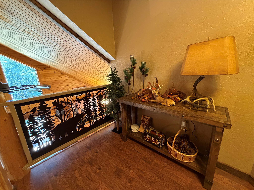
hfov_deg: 102.1
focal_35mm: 14
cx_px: 127
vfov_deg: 85.7
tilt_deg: -14.7
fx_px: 103
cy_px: 95
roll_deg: +2.9
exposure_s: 1/60
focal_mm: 2.22
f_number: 2.2
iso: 640
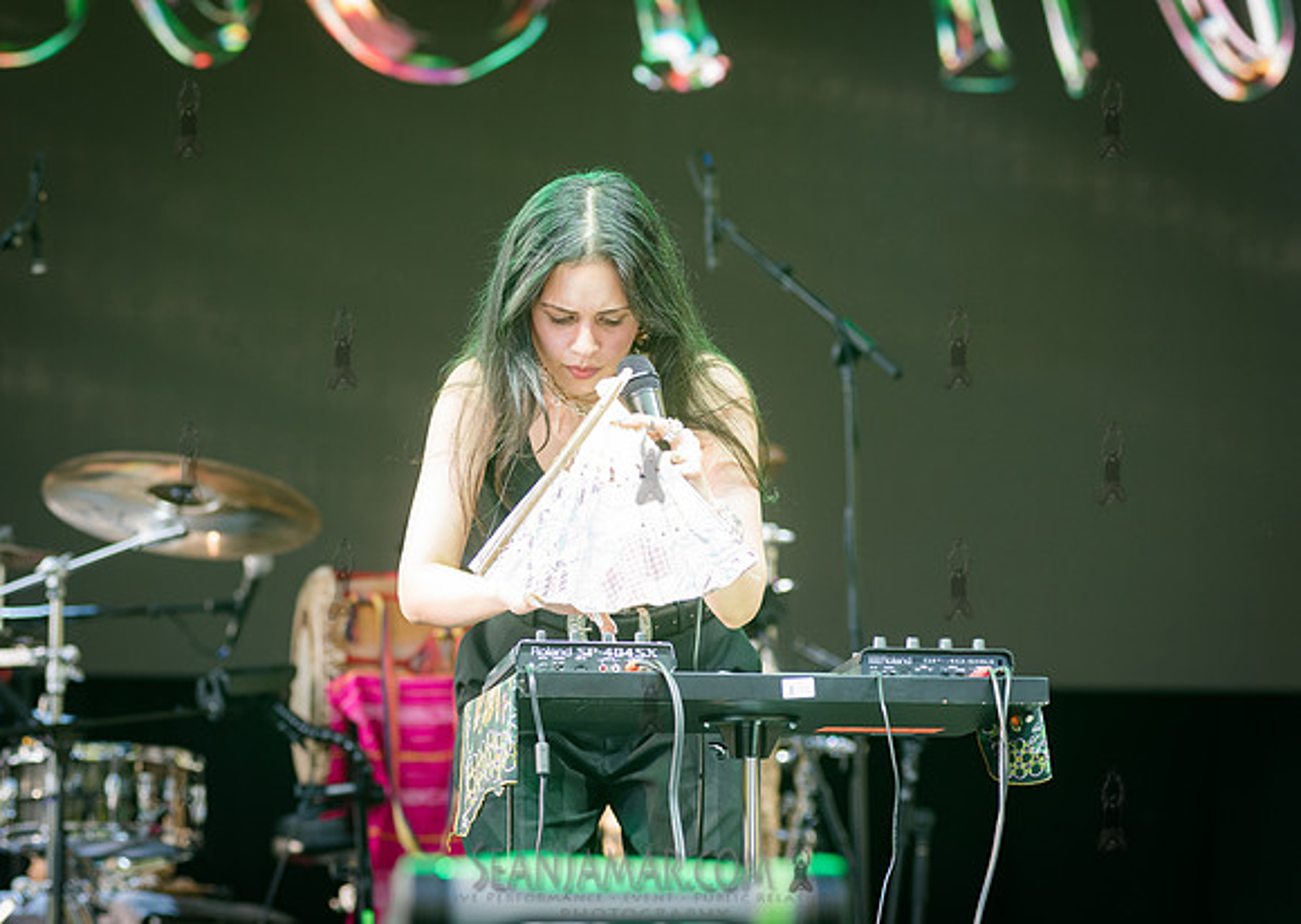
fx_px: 5062
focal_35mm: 137
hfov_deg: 14.6
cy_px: 382
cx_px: 570
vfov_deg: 10.4
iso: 500
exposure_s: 1/200
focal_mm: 112
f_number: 4
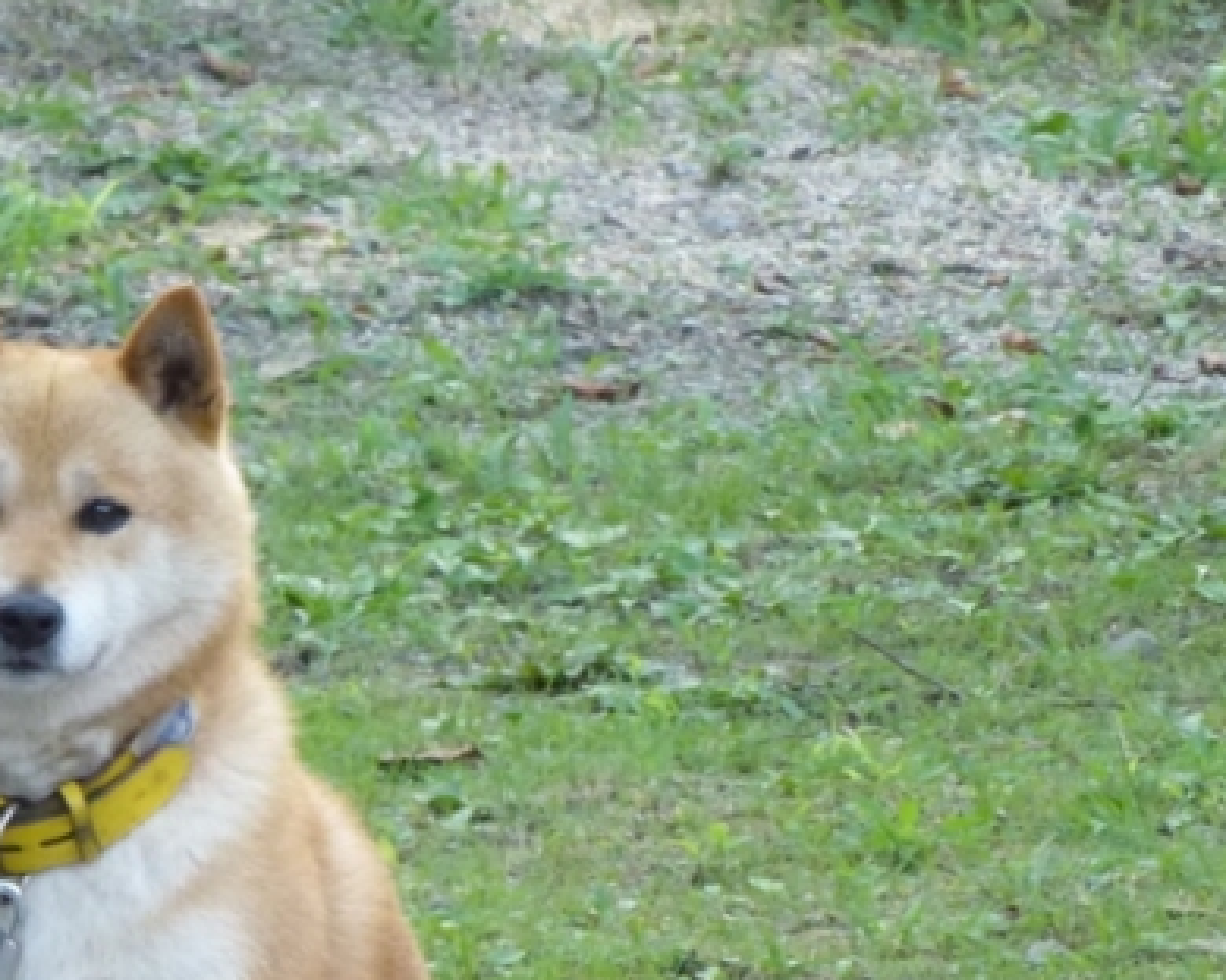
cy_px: 826
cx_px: 145
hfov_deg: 3.5
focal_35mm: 549
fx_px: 19920
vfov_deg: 2.8
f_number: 5.6
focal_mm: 44.5
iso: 400
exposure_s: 1/100
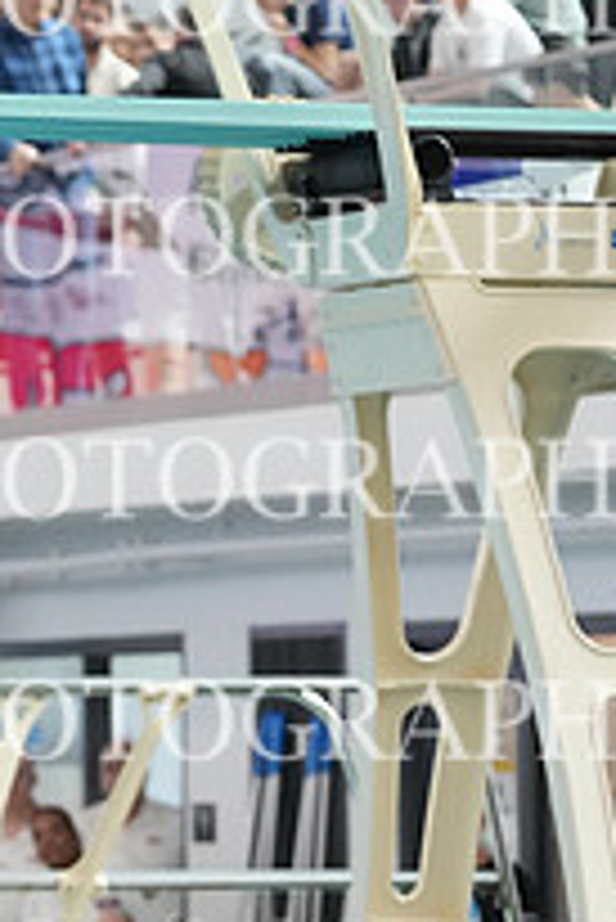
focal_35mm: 302
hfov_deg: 4.5
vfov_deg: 6.8
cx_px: -178
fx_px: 7738
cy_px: 841
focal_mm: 107
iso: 4000
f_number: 4
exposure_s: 1/1600
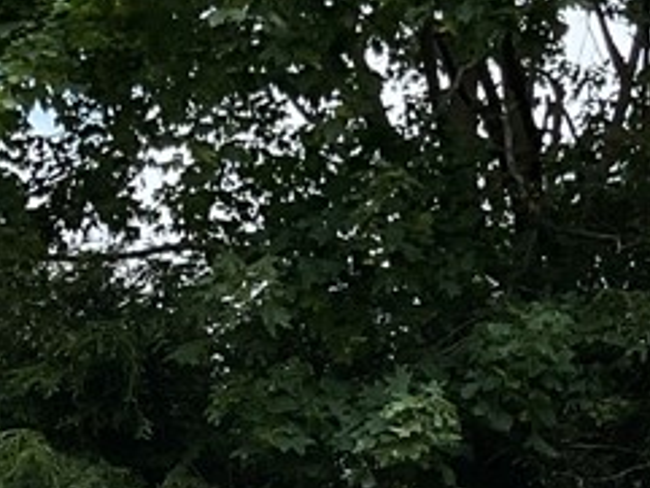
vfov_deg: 10.9
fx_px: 2311
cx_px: 208
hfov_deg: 16.0
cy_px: 1000
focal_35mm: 123
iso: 16
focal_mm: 3
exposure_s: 1/1577
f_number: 1.8
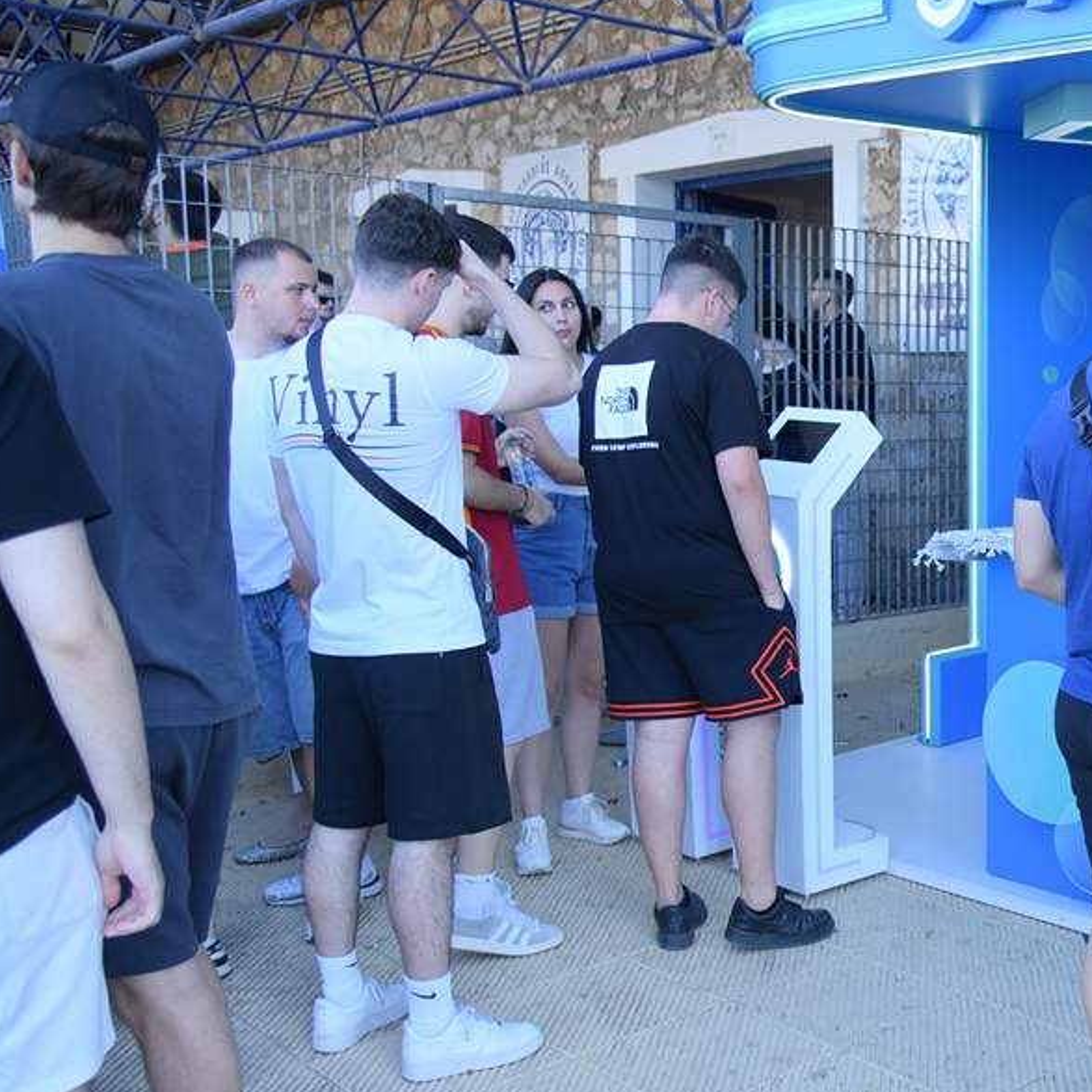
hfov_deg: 35.2
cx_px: 1107
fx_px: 1535
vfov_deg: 39.1
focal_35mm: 43
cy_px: 622
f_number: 4
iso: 640
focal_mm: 24
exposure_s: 1/500
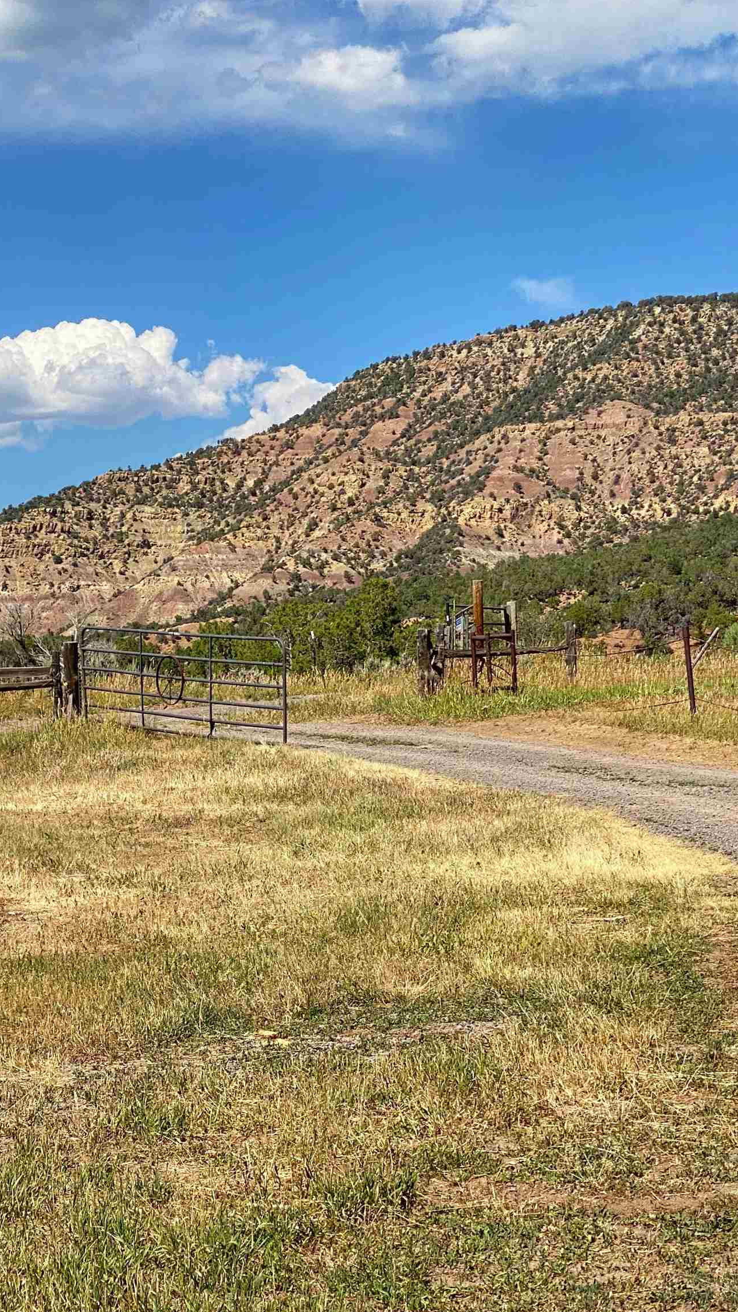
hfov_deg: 15.8
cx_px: 181
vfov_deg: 27.9
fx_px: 2644
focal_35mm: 76
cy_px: 659
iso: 20
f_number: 2
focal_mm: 6
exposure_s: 1/2519
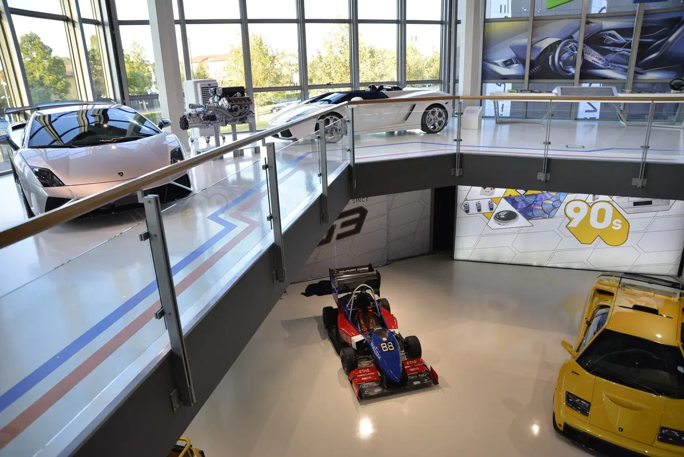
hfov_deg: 73.7
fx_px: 456
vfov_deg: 53.2
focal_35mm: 24
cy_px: 228
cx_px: 342
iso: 1250
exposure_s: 1/320
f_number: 4
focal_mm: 24
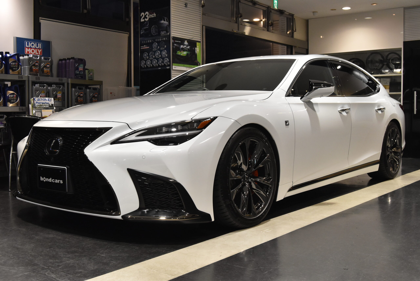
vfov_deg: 34.3
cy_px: 140
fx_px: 455
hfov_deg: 49.5
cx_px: 210
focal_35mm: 39
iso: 1600
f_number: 8
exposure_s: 1/40
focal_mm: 26
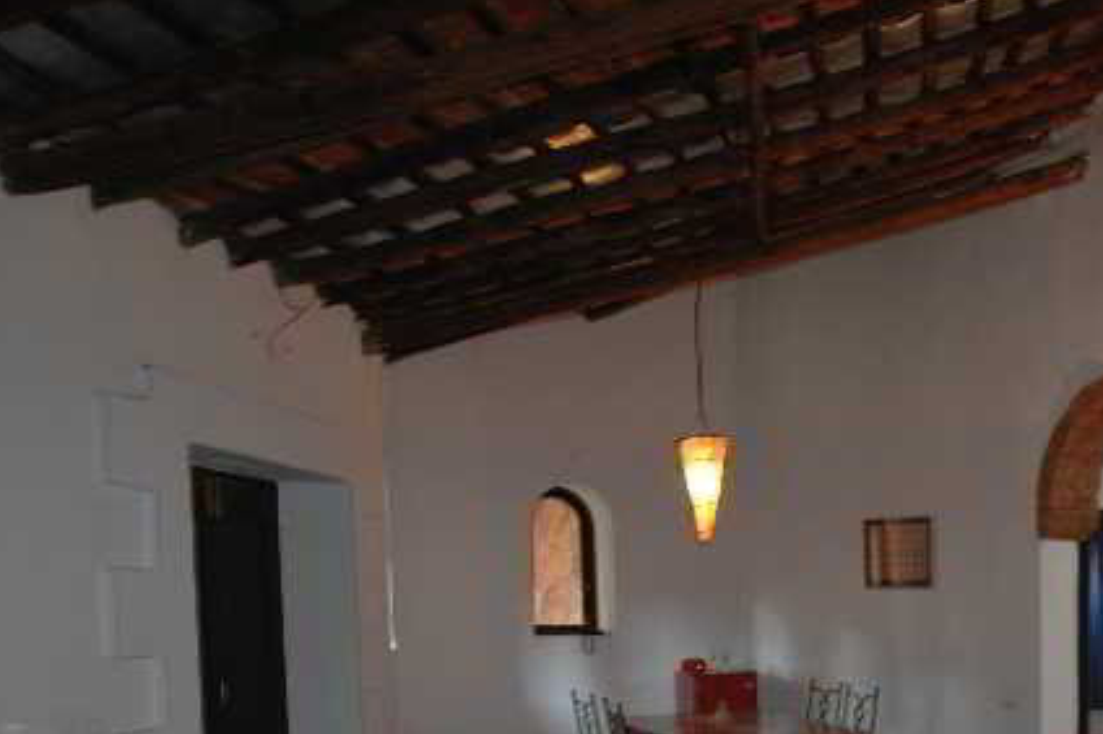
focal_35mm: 34
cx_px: 1007
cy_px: 682
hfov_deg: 49.3
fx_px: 1041
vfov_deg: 36.1
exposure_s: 1/4
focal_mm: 12
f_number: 5.6
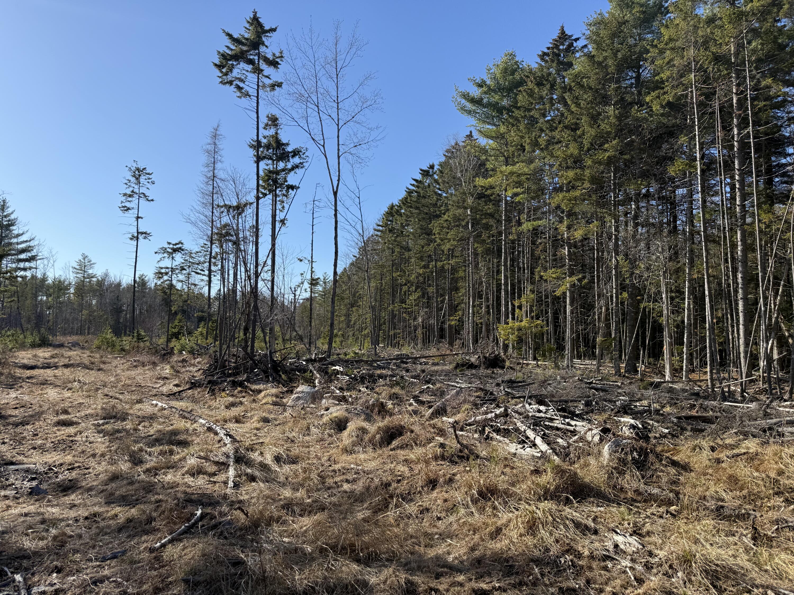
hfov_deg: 71.6
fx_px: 550
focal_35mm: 24
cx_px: 397
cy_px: 298
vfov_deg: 56.8
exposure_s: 1/2445
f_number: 1.78
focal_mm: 6.76
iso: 80
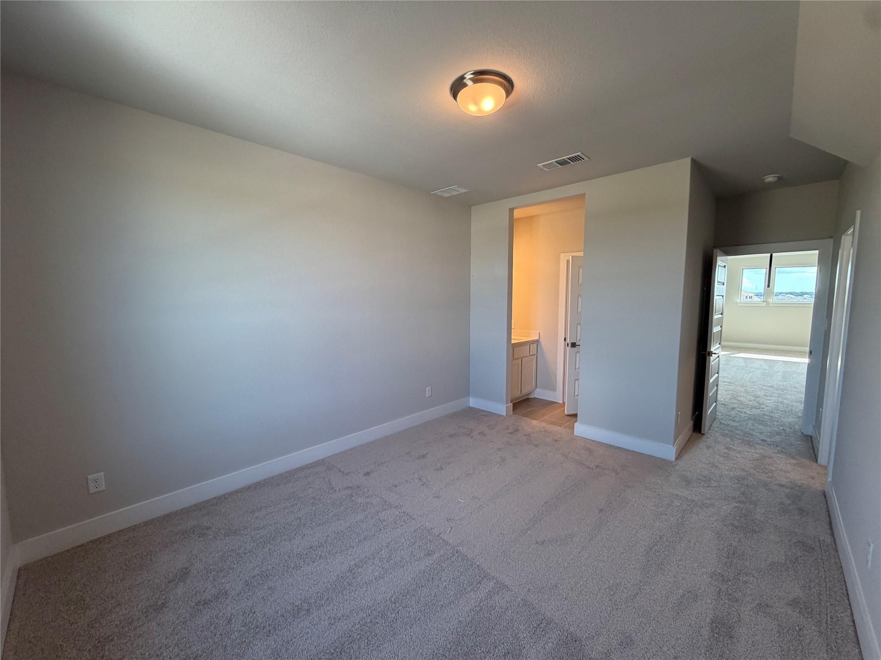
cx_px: 440
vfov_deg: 85.7
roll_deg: -0.5
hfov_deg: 102.1
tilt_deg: -2.2
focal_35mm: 14
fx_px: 356
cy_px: 330
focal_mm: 2.22
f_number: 2.2
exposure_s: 1/120
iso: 125
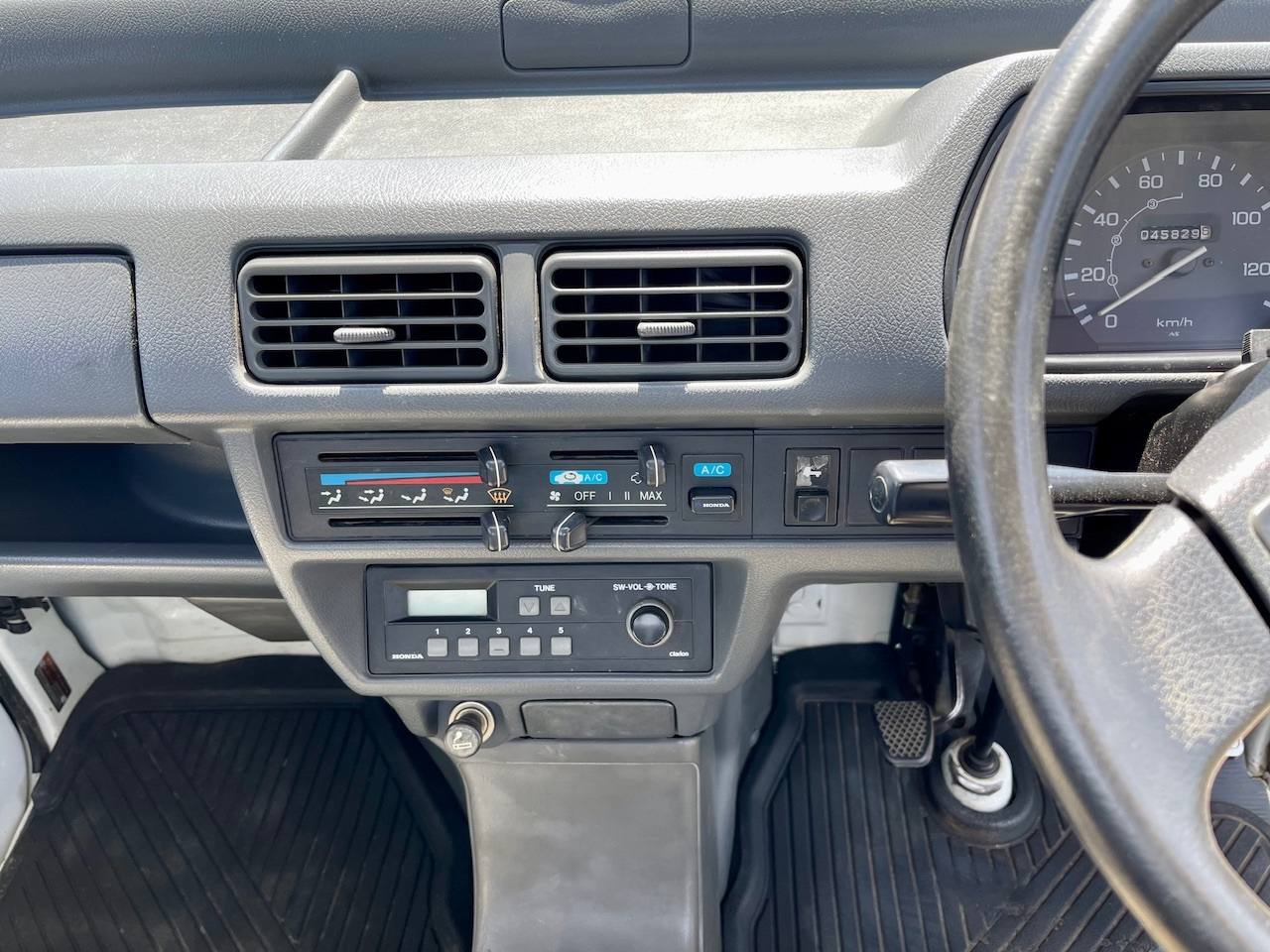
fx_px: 917
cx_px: 635
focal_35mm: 25
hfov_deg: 69.4
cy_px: 476
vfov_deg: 54.9
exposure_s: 1/159
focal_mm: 5.1
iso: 32
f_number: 1.6
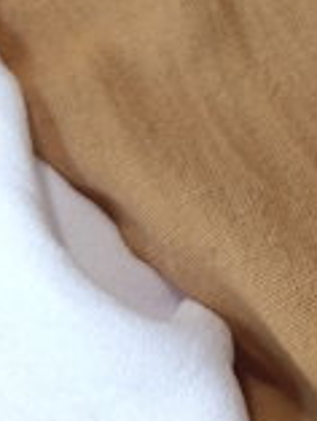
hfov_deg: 17.0
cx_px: 481
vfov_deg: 23.6
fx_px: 951
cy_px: -28
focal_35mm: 78
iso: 800
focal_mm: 6.14
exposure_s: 1/100
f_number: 1.6
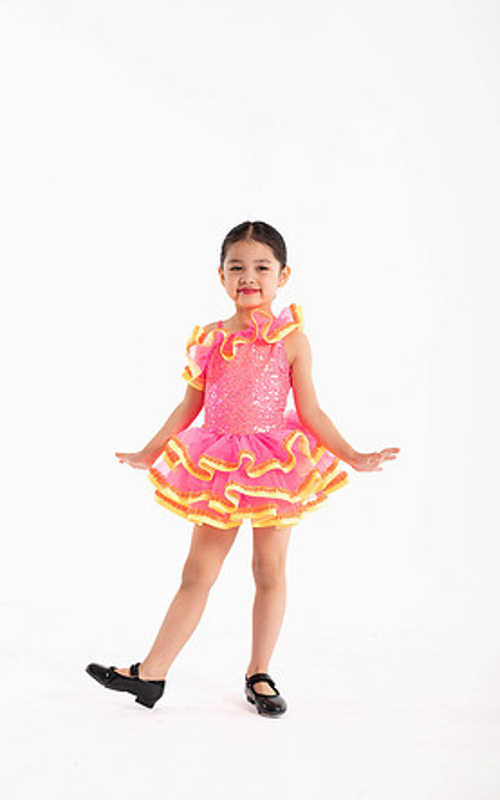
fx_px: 1351
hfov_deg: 21.0
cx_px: 239
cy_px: 395
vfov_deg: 33.0
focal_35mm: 62
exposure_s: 1/200
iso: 400
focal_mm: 60
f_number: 8
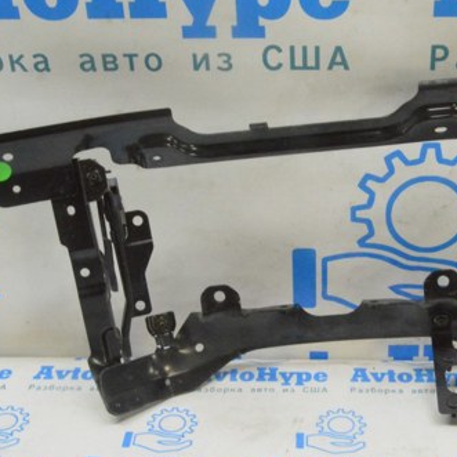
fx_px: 956
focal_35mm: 64
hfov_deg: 26.7
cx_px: 319
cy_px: 219
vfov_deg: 26.9
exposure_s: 1/20
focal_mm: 26
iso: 6400
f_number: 20
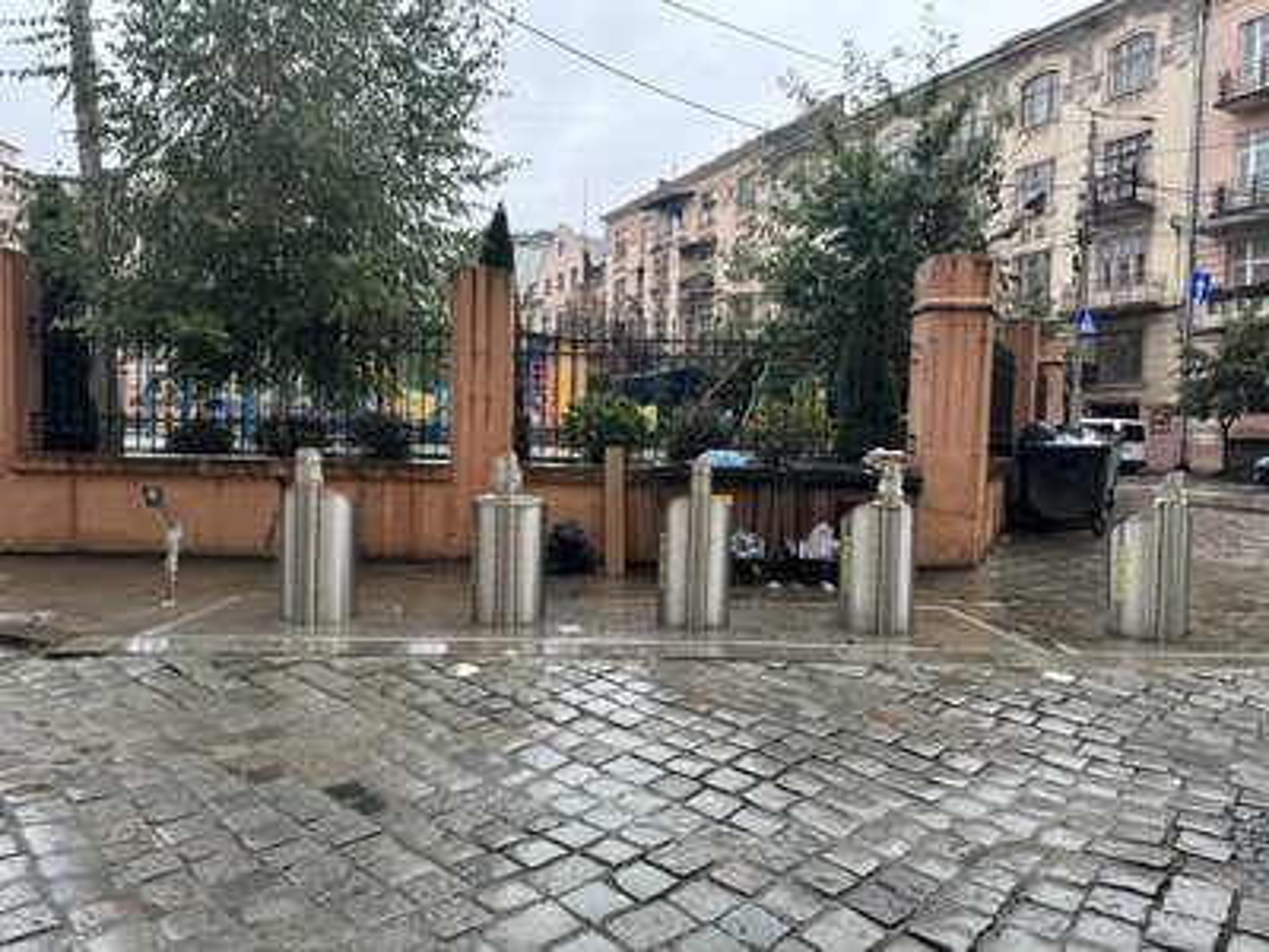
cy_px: 476
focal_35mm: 24
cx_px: 634
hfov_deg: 71.6
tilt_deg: -3.0
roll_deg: -3.5
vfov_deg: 56.8
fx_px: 880
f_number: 1.78
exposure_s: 1/397
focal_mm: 6.76
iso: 80
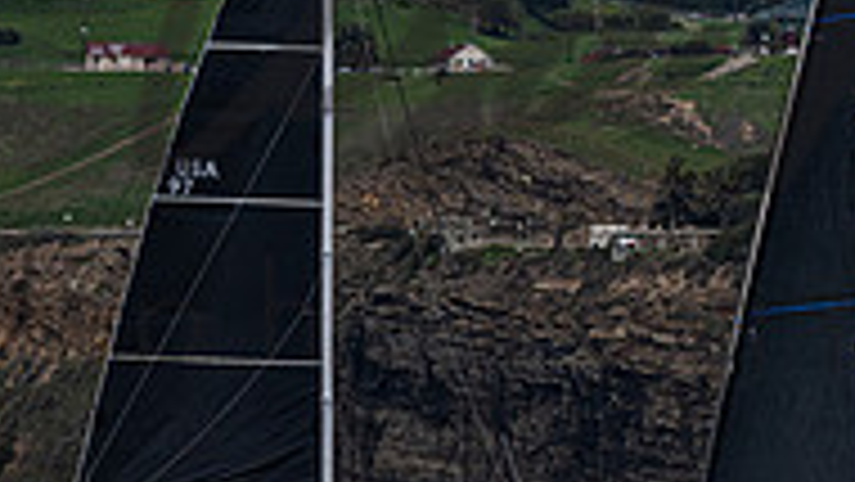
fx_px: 16555
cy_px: -90
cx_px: 1141
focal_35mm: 730
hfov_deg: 3.0
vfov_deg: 1.7
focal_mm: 195
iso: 400
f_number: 5.6
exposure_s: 1/4000
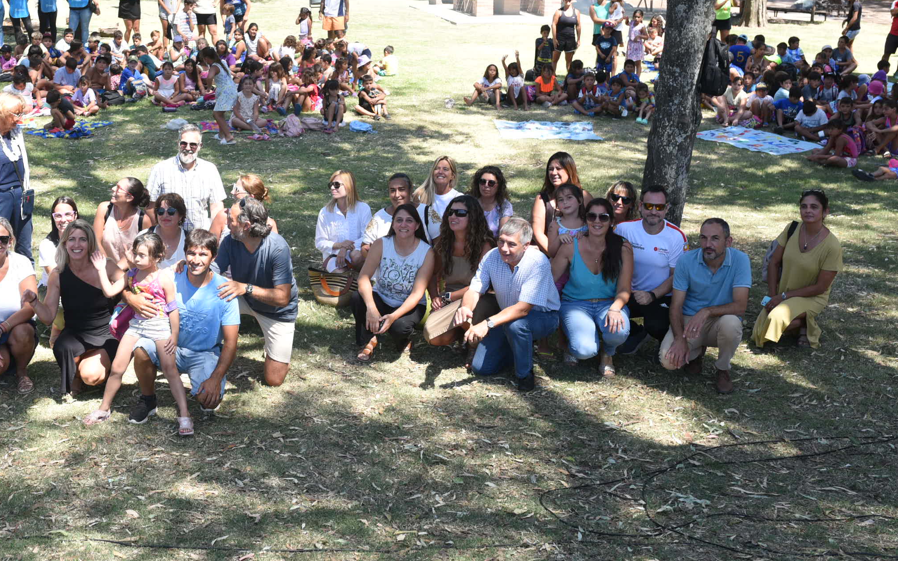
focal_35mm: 53
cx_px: 271
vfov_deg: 24.3
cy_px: 201
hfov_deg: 37.6
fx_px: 1297
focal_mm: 35
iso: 200
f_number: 5.6
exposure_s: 1/250
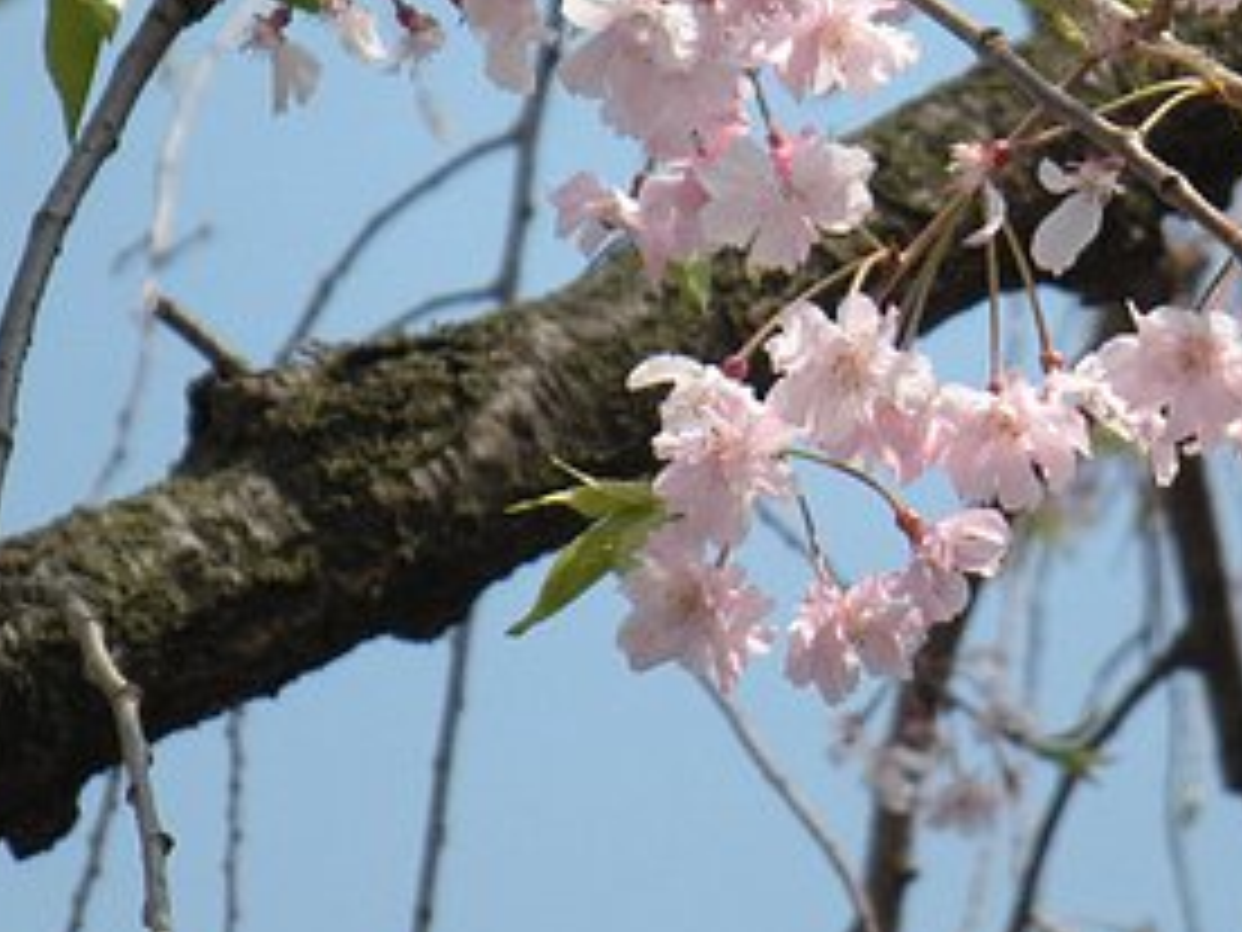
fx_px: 11768
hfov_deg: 6.0
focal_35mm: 328
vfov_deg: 4.5
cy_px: 135
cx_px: 792
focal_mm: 29.5
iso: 64
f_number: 4.8
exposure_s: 1/329
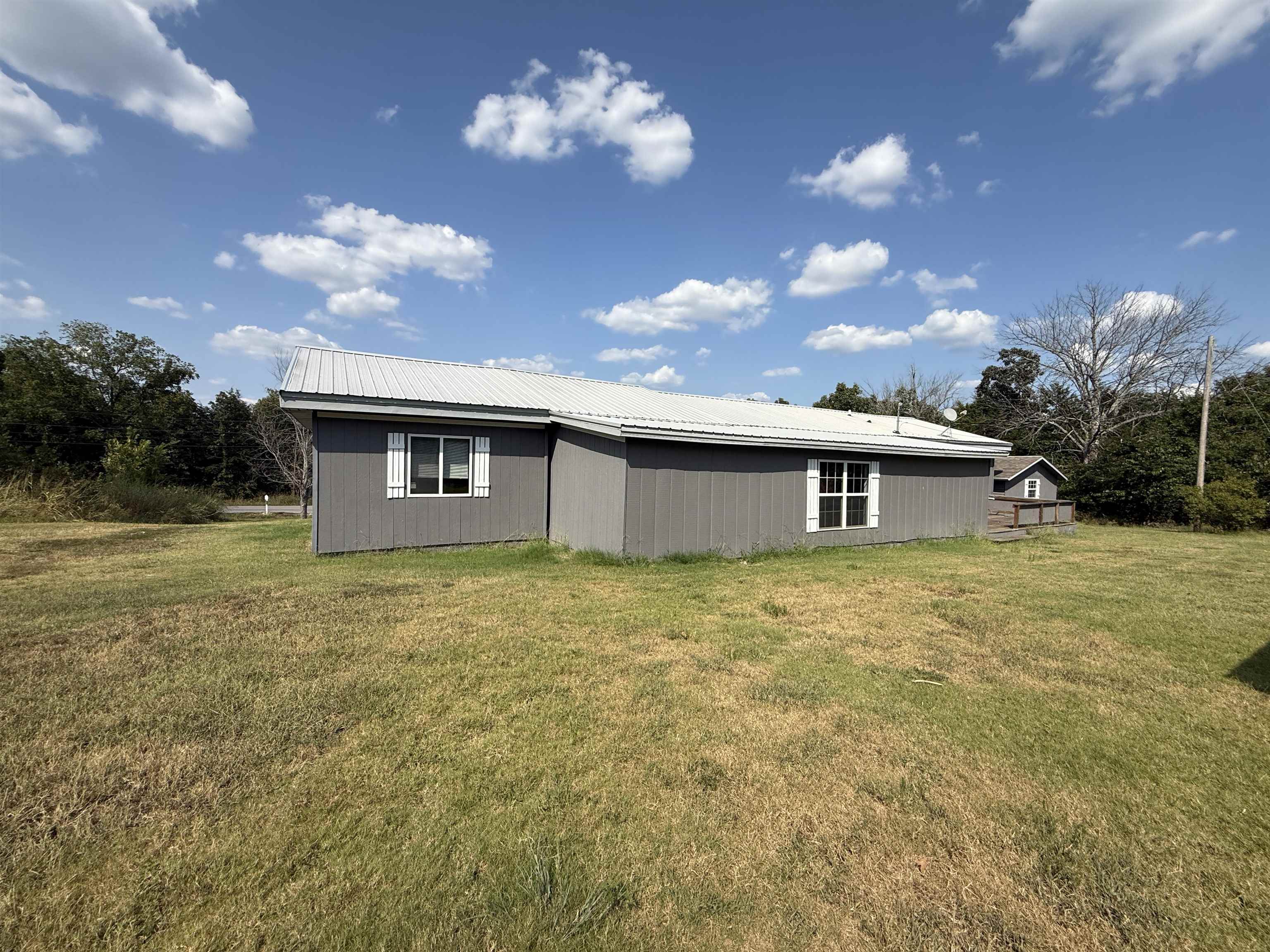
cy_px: 476
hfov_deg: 102.1
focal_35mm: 14
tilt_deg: -2.1
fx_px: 514
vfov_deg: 85.7
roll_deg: -1.3
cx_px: 635
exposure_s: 1/2611
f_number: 2.2
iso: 50
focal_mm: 2.22
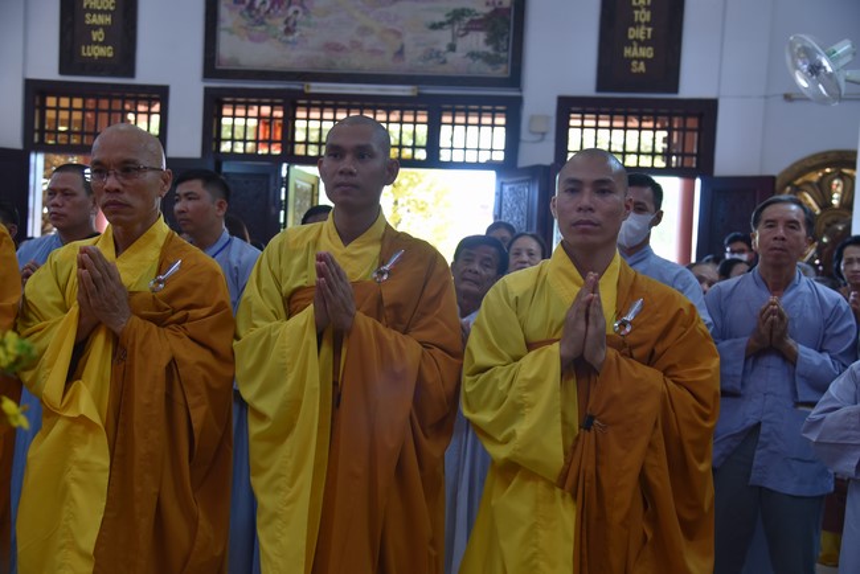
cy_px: 287
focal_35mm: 38
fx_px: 908
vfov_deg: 35.1
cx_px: 430
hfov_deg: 50.7
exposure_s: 1/60
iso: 450
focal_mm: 38
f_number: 4
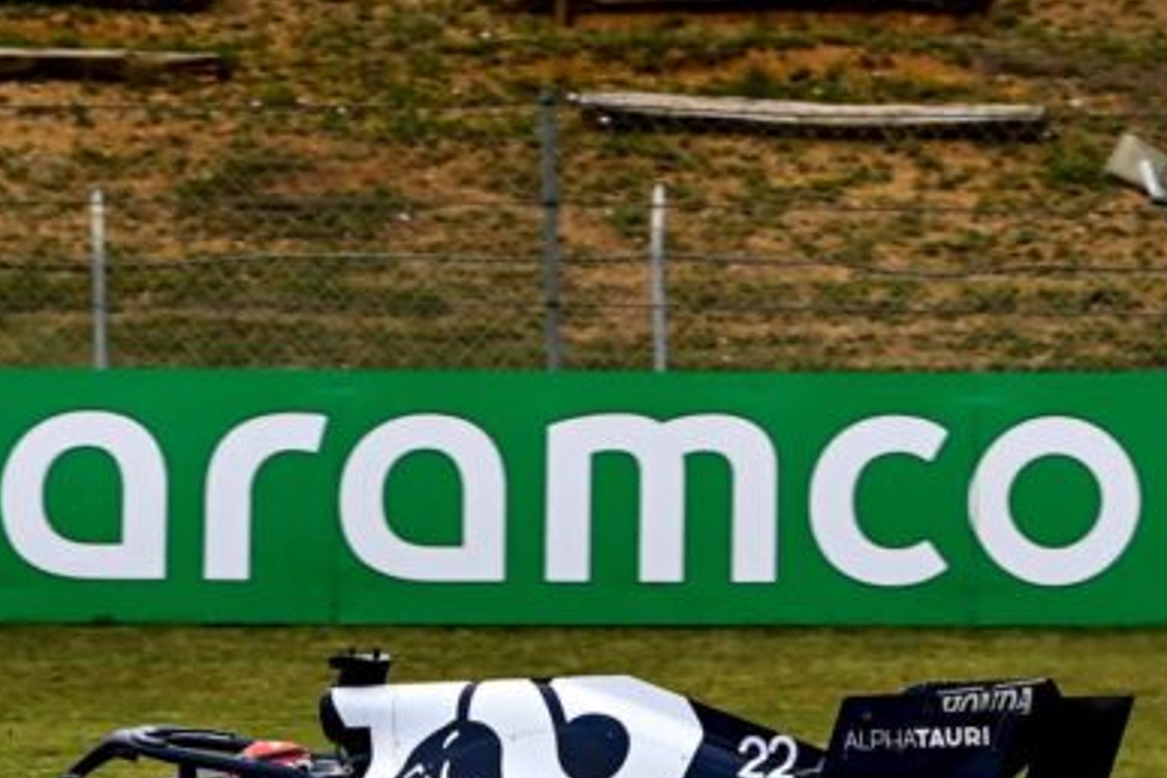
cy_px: 501
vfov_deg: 2.4
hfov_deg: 3.6
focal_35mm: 574
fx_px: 18606
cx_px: 1043
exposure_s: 1/1600
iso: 400
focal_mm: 190
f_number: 5.6
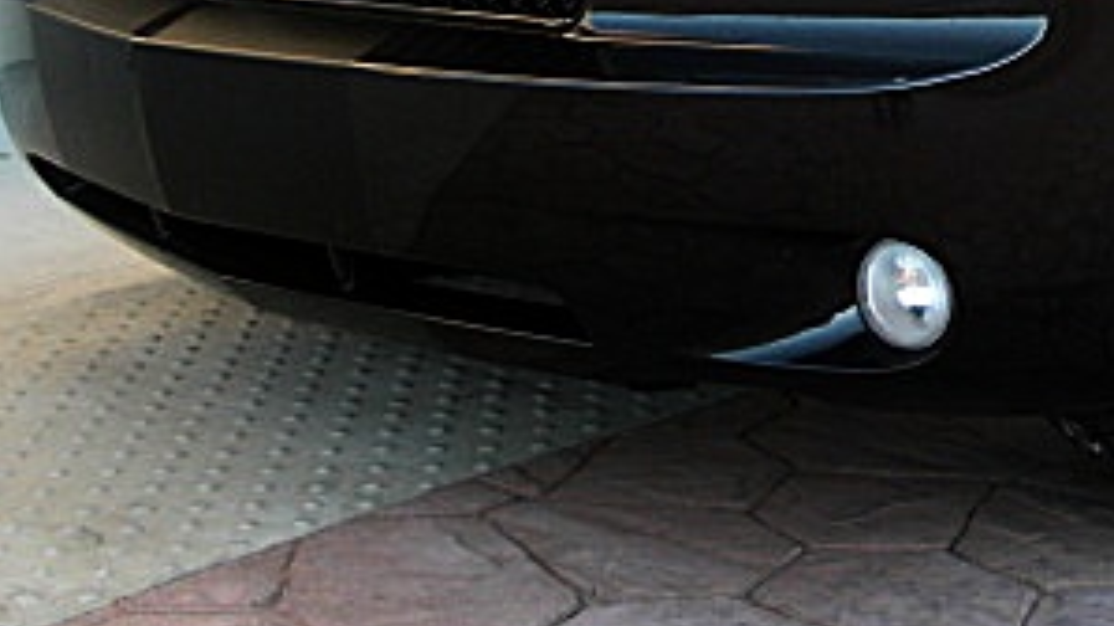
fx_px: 2481
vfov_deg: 14.2
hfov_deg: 24.6
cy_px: 30
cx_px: 1010
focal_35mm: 84
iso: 100
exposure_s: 1/125
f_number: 2.8
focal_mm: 6.3
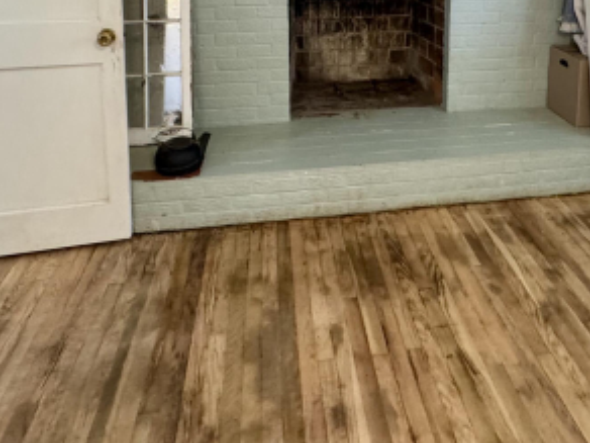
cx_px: 355
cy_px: -20
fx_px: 545
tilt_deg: -9.1
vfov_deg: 38.2
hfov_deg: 56.4
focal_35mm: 32
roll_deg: -0.8
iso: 500
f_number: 2.2
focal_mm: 2.22
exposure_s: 1/60
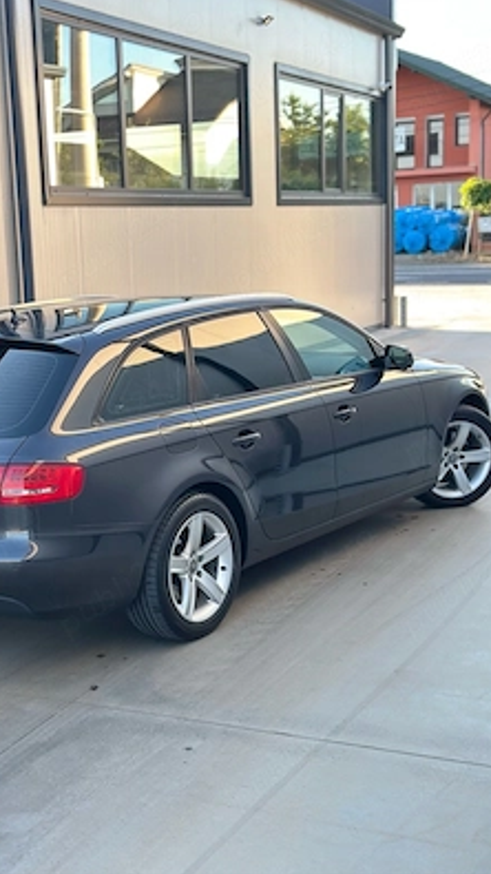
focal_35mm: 53
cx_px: 175
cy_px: 436
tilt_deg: -8.8
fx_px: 1227
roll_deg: +2.0
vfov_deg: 39.2
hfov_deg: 22.5
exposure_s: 1/176
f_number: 1.78
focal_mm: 6.86
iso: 80
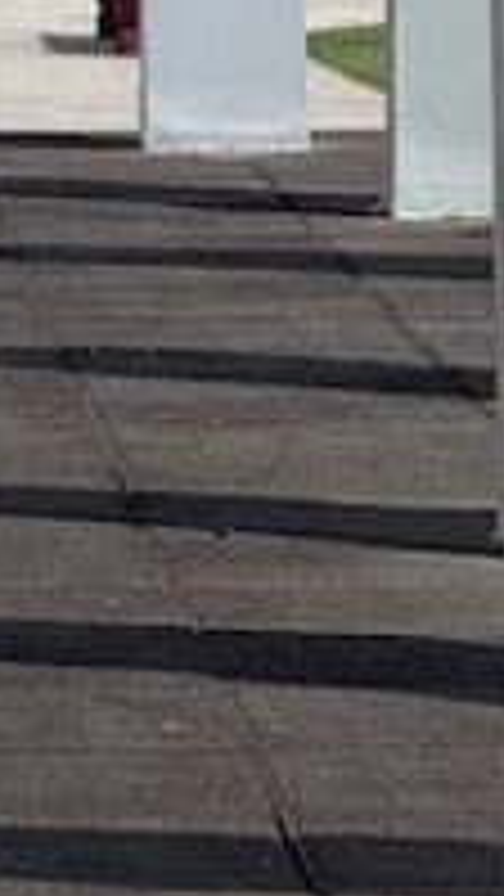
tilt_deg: +4.0
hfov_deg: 2.8
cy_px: -1130
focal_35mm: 431
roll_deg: +1.0
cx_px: -558
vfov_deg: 4.9
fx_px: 10236
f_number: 2.8
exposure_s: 1/1980
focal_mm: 9
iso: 25
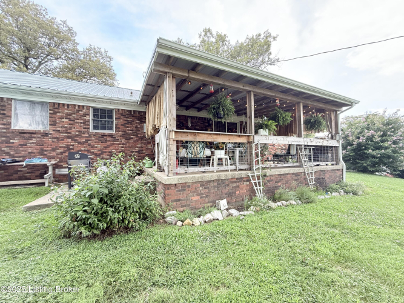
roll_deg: +1.2
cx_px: 202
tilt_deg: +1.3
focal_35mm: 14
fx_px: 163
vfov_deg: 85.7
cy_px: 152
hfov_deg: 102.1
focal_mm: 2.22
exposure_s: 1/99
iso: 50
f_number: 2.2
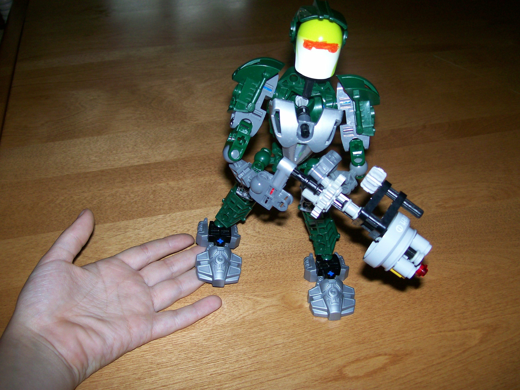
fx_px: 541
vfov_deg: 39.7
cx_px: 260
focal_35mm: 36
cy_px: 195
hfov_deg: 51.4
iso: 80
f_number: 2.7
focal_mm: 6
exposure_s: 1/64
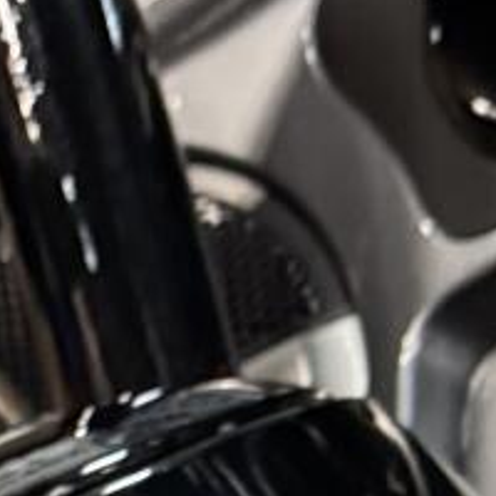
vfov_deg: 7.1
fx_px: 3437
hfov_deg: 8.1
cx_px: -268
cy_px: 1607
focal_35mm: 212
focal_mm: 6.76
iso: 500
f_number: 1.78
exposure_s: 1/60
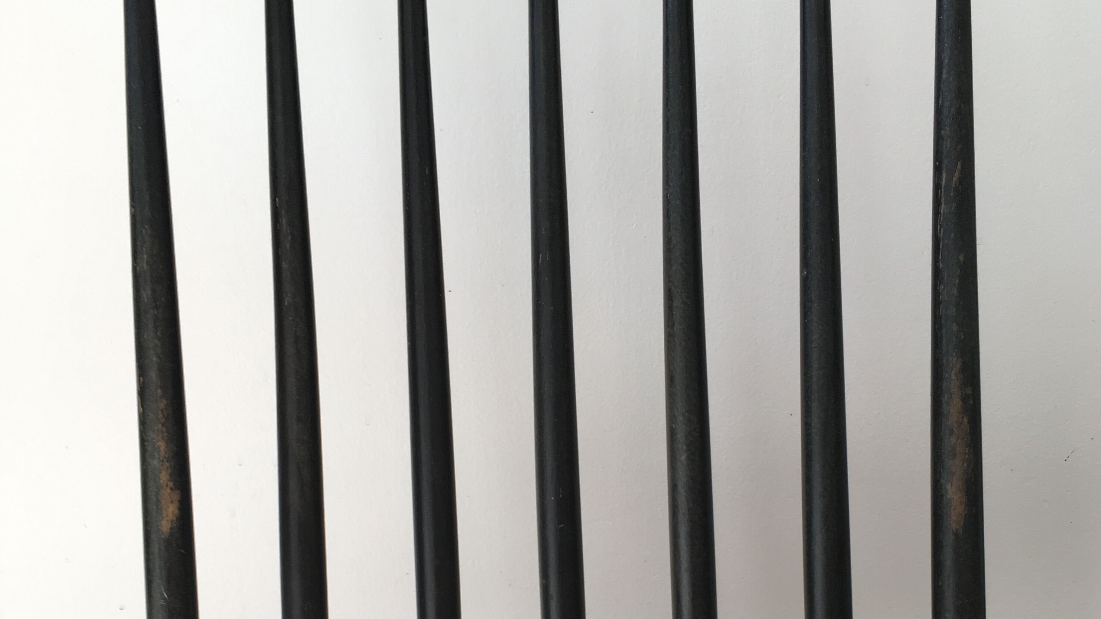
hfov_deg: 47.4
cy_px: 568
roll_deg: -0.1
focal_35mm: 43
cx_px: 560
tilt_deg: -17.6
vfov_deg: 26.7
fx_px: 1255
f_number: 2.2
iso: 32
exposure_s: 1/50
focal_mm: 4.15
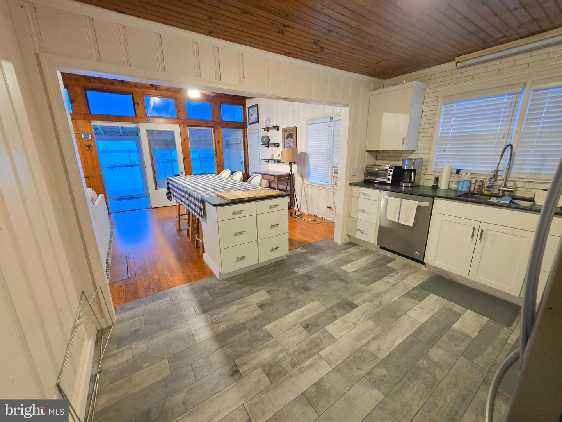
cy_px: 211
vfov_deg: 89.9
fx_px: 211
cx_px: 281
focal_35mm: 13
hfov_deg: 106.2
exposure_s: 1/24
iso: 1250
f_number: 1.9
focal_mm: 2.2
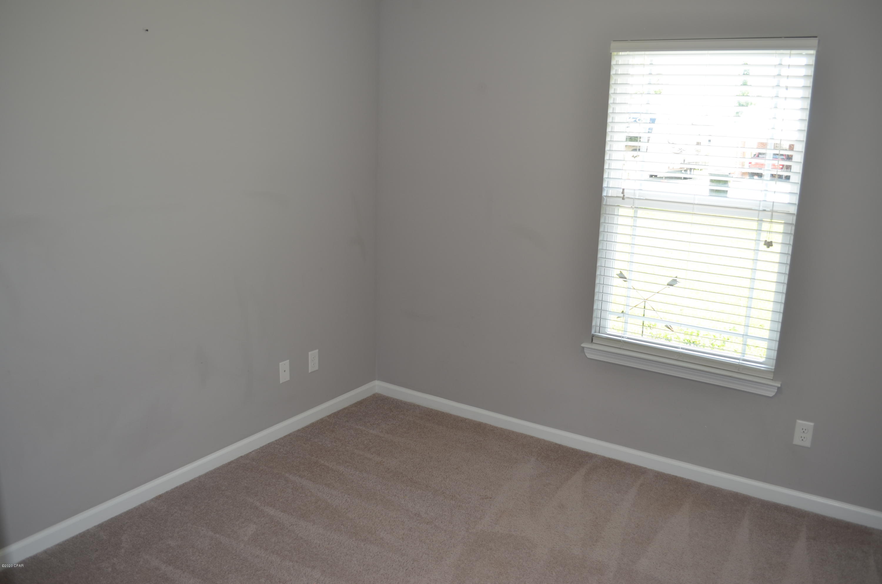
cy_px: 292
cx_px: 441
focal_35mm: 27
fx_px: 660
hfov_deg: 67.5
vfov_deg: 47.7
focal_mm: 18
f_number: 4.5
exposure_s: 1/25
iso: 100
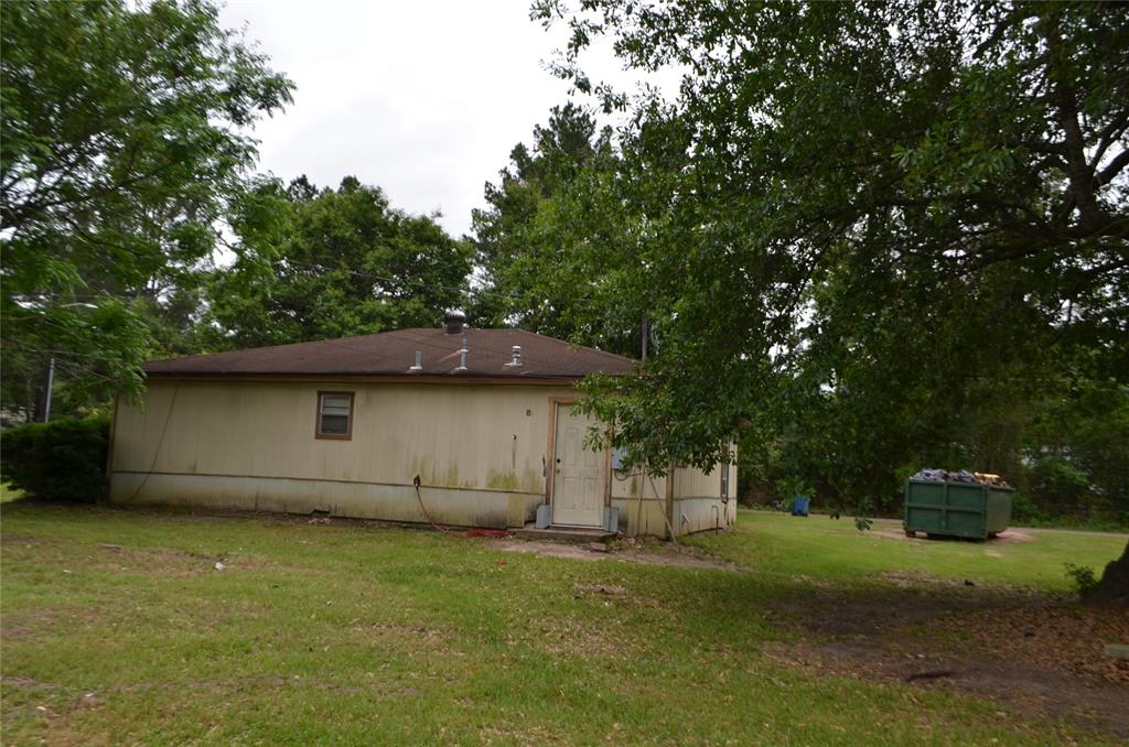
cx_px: 564
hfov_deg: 62.0
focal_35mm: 30
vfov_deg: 43.4
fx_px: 939
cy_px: 374
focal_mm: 20
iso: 100
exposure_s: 1/250
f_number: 6.3
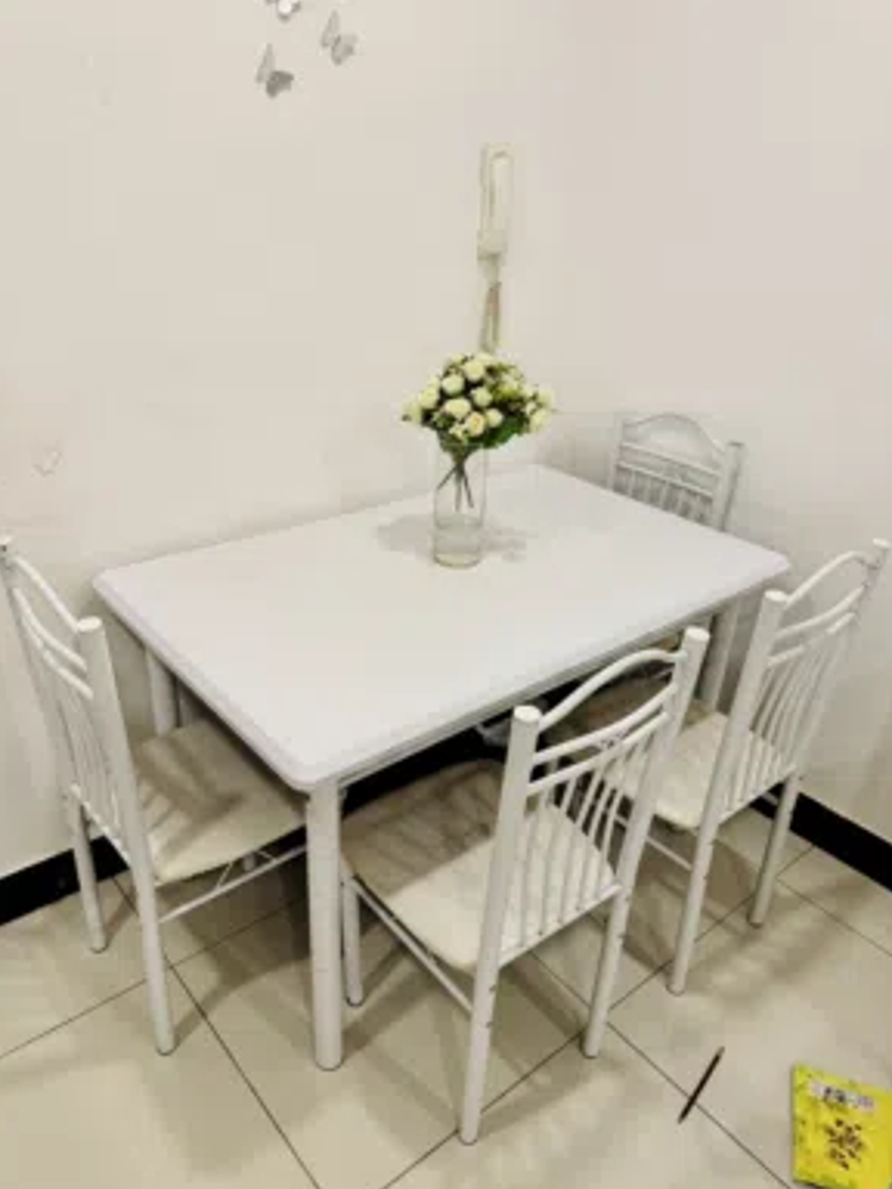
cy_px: 613
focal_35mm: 25
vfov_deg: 69.4
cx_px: 434
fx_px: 859
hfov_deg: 54.9
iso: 160
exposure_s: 1/50
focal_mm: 6.76
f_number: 1.78
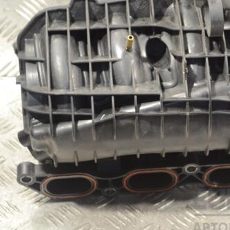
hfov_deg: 14.6
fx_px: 895
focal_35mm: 119
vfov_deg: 14.7
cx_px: 180
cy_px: 107
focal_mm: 52
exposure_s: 1/30
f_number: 5.6
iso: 800
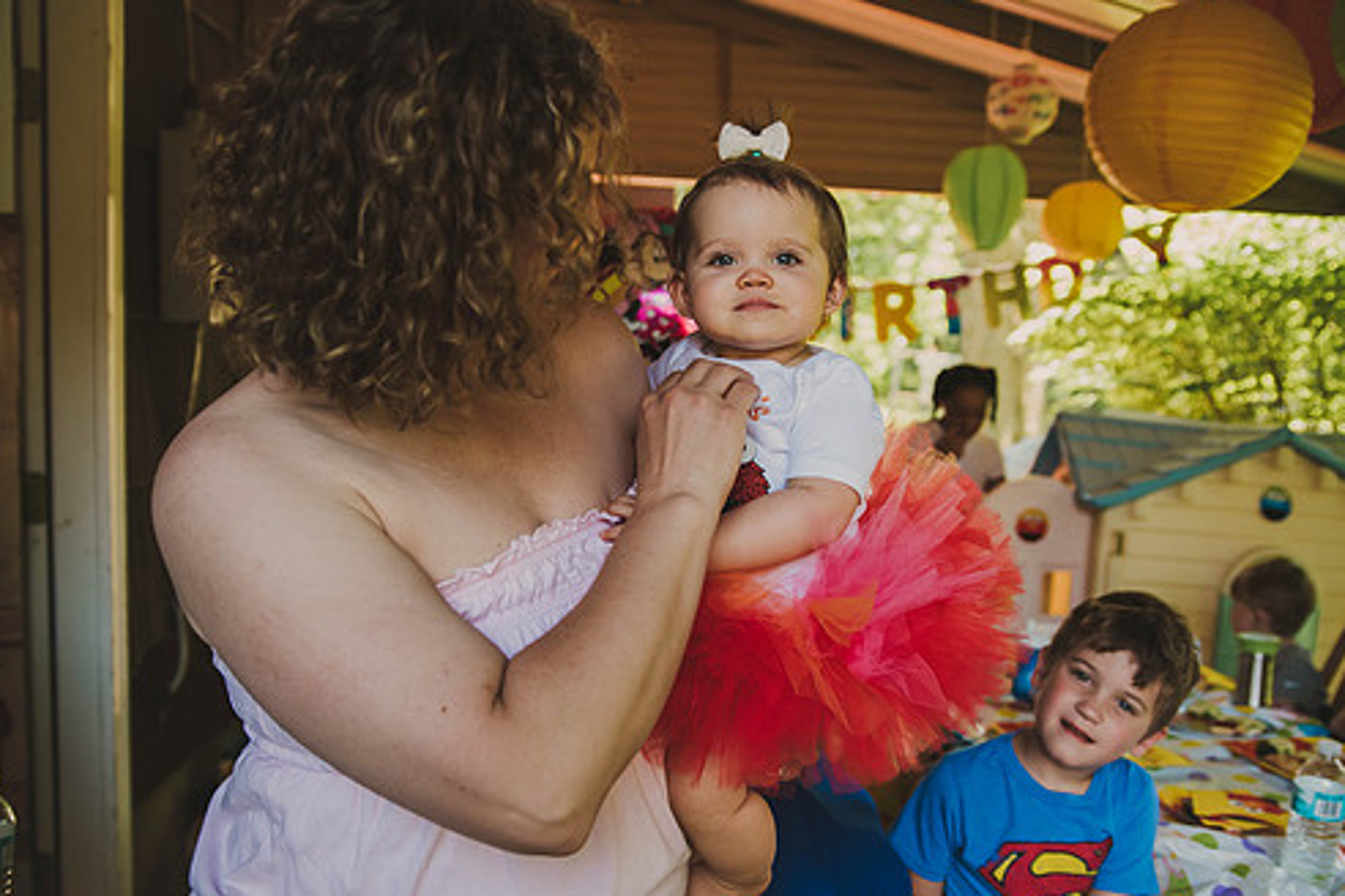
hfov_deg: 57.2
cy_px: 458
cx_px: 724
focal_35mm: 33
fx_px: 1233
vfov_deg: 40.0
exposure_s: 1/640
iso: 1250
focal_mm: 28
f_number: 2.8
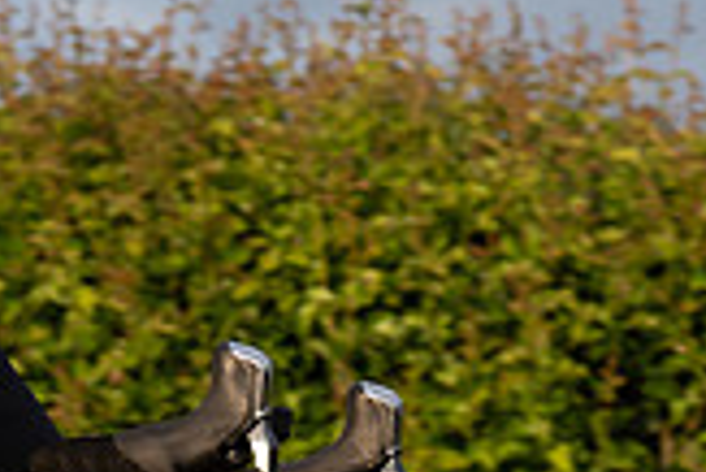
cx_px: -362
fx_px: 7851
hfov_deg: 5.1
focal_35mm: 400
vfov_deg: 3.4
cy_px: 293
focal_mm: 70
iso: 400
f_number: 4
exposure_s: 1/1000
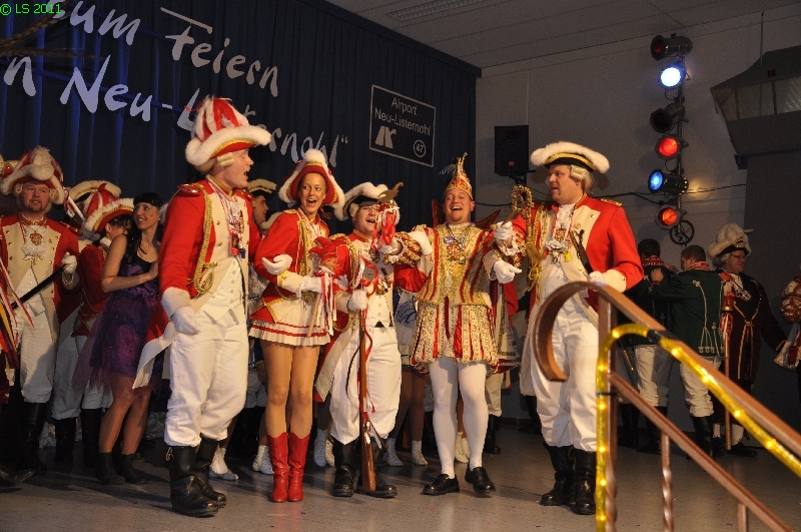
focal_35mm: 45
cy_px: 266
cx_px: 400
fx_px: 1000
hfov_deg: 43.7
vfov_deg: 29.8
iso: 400
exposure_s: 1/80
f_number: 5
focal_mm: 30
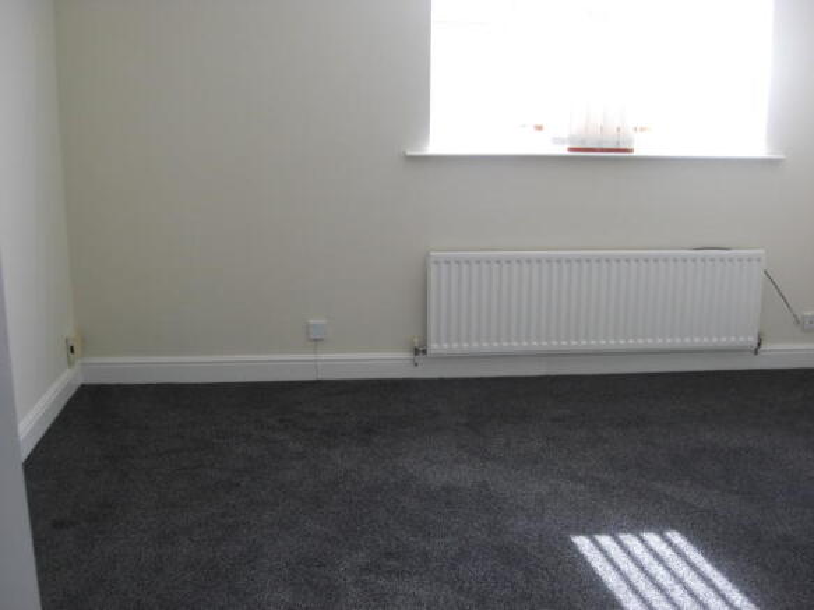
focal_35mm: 38
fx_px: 893
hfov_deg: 49.0
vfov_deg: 37.7
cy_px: 305
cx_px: 407
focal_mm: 7.9
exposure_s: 1/80
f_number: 2.8
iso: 200
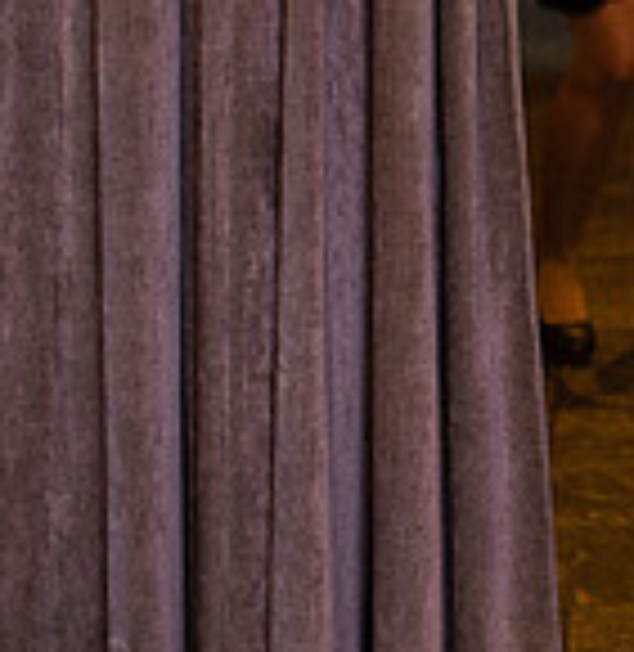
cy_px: -306
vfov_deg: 9.2
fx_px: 3951
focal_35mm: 188
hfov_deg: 8.9
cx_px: 1004
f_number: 2.2
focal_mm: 35
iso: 640
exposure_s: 1/100
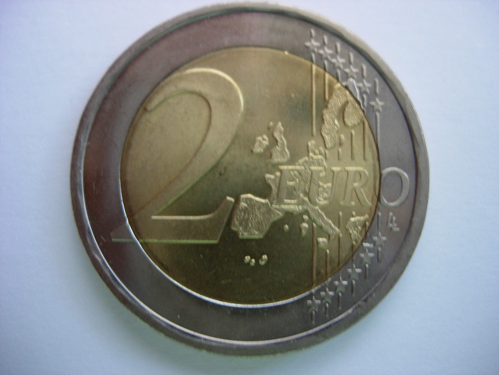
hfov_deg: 49.0
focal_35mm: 38
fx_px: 548
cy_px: 188
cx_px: 250
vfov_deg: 37.7
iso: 141
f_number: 2.8
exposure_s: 1/32
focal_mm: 7.8
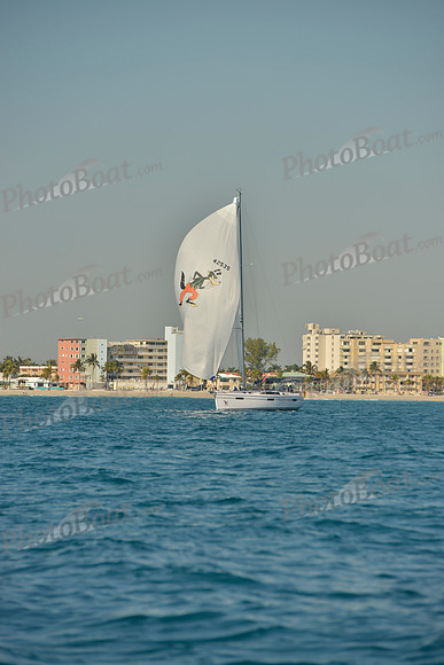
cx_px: 222
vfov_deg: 10.3
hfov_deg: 6.9
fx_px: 3698
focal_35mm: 200
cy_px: 332
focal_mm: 200
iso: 200
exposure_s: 1/640
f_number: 8
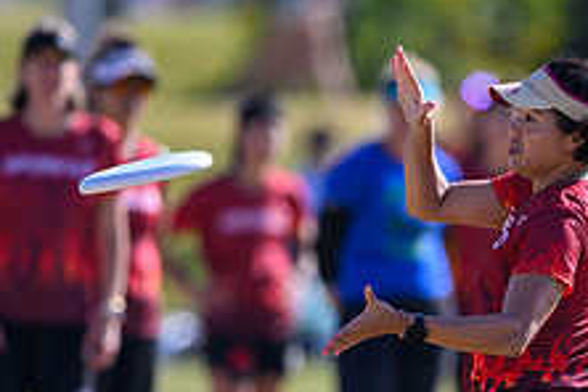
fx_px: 22620
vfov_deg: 1.0
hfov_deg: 1.5
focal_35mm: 1385
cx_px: 578
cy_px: 401
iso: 100
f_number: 3.2
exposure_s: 1/1000
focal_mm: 400
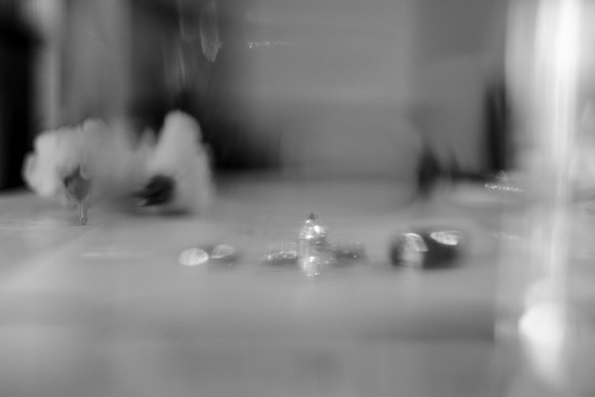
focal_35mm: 50
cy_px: 198
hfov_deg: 39.6
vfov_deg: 27.0
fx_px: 827
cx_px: 298
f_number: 2.8
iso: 800
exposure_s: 1/160
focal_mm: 50
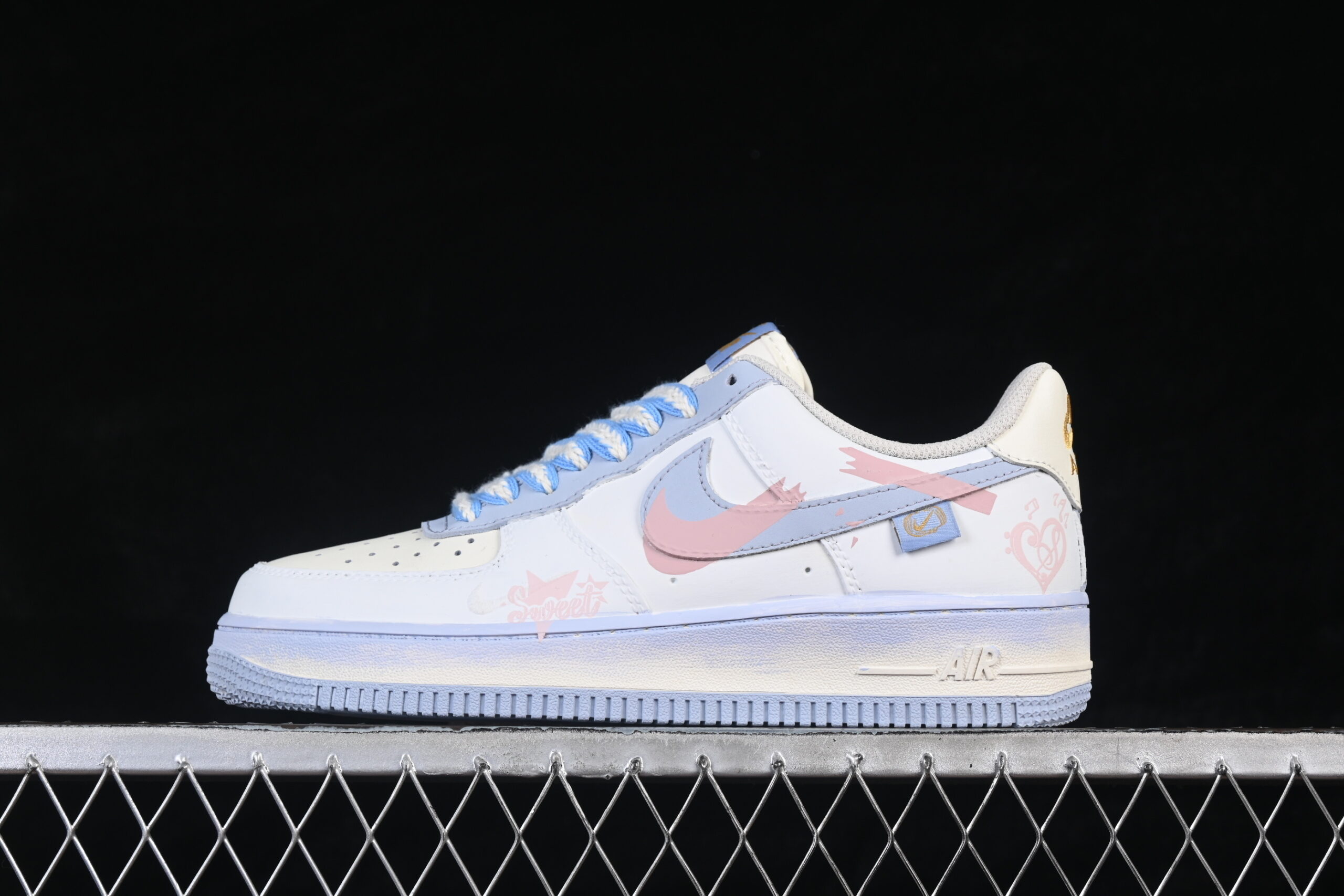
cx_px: 672
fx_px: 2800
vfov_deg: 18.2
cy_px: 448
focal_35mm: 75
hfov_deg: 27.0
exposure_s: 1/80
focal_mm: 50
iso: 160
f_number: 8
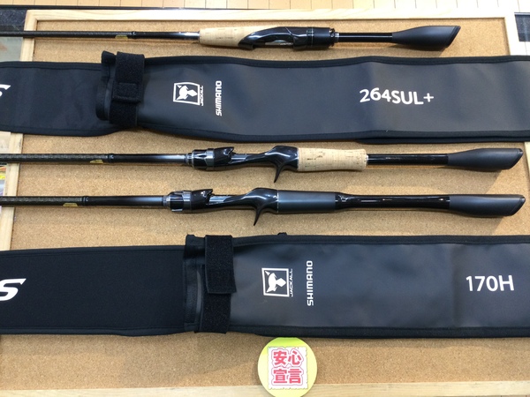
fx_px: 475
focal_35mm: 31
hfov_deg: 58.4
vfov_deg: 45.4
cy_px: 198
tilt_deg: -76.5
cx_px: 265
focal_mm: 3.3
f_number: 2.4
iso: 80
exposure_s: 1/30
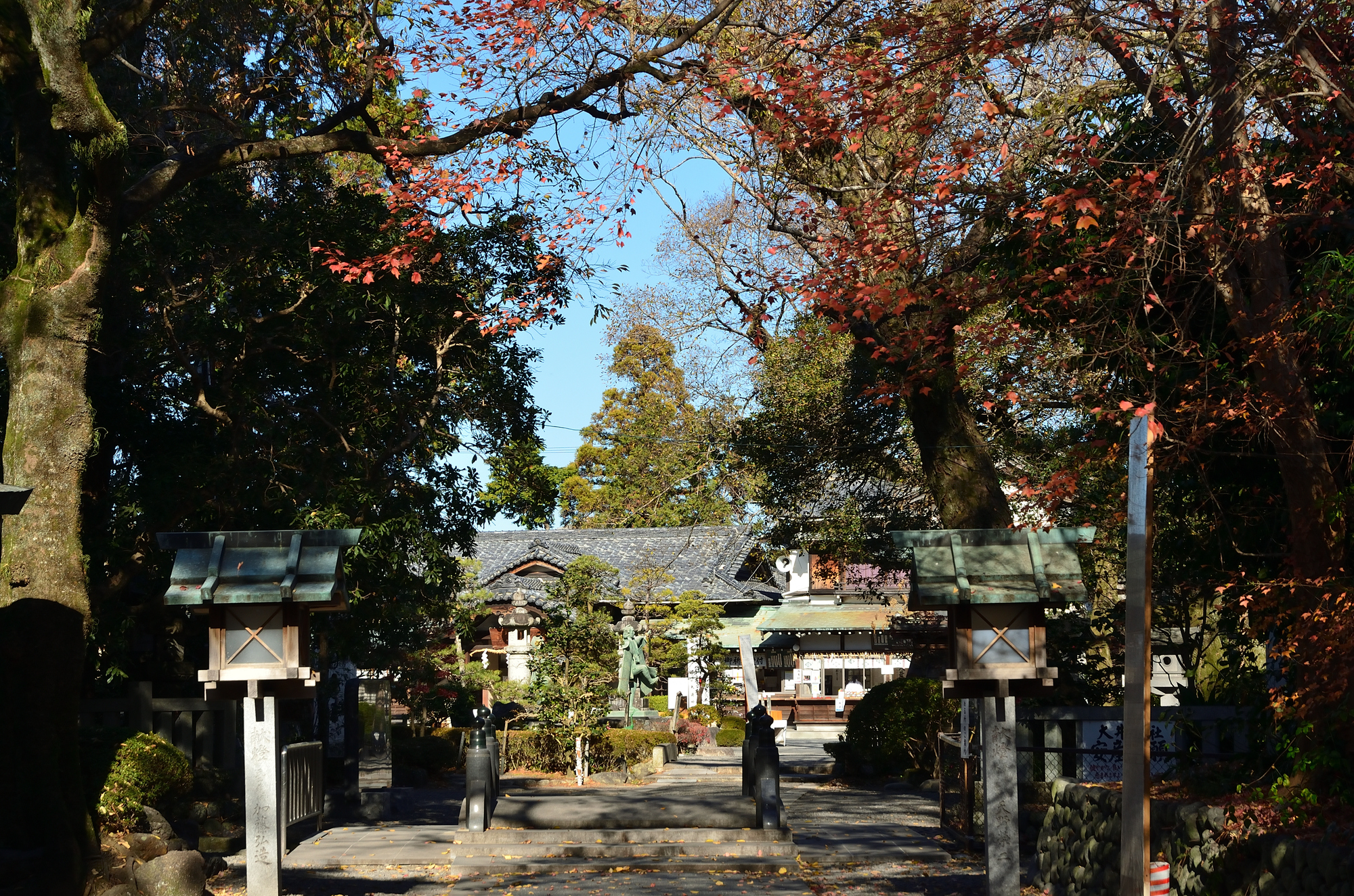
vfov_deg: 19.6
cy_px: 448
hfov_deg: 29.3
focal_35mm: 69
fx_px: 2589
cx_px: 677
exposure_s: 1/400
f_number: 8
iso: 200
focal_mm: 46
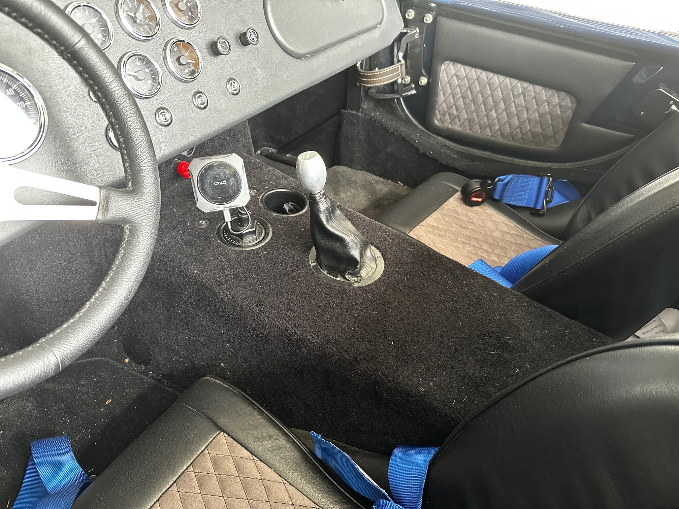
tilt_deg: -38.8
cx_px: 340
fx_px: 471
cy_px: 254
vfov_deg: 56.8
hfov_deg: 71.6
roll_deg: -0.7
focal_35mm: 24
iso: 500
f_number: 1.78
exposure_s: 1/60
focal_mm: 6.86
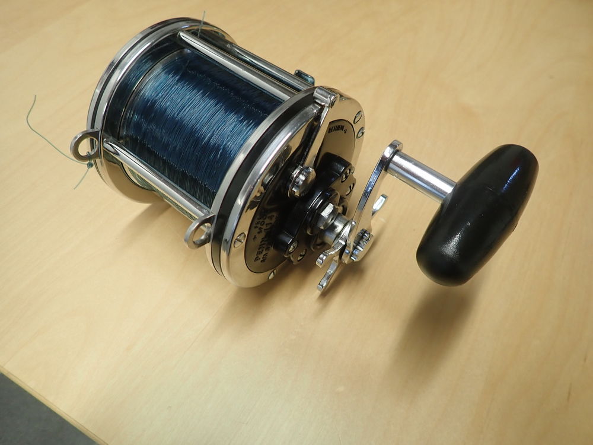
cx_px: 296
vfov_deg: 54.9
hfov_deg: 69.4
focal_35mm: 25
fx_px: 428
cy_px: 222
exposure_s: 1/60
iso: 200
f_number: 2
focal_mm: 4.5
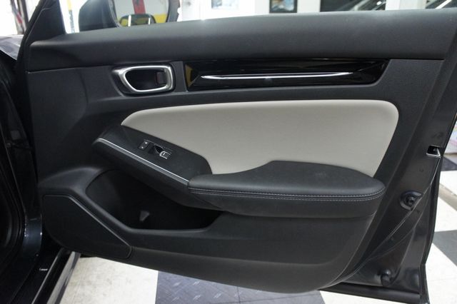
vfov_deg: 47.9
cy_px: 152
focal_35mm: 27
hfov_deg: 67.4
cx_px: 228
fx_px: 343
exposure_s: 1/80
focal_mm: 18
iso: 1600
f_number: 3.5
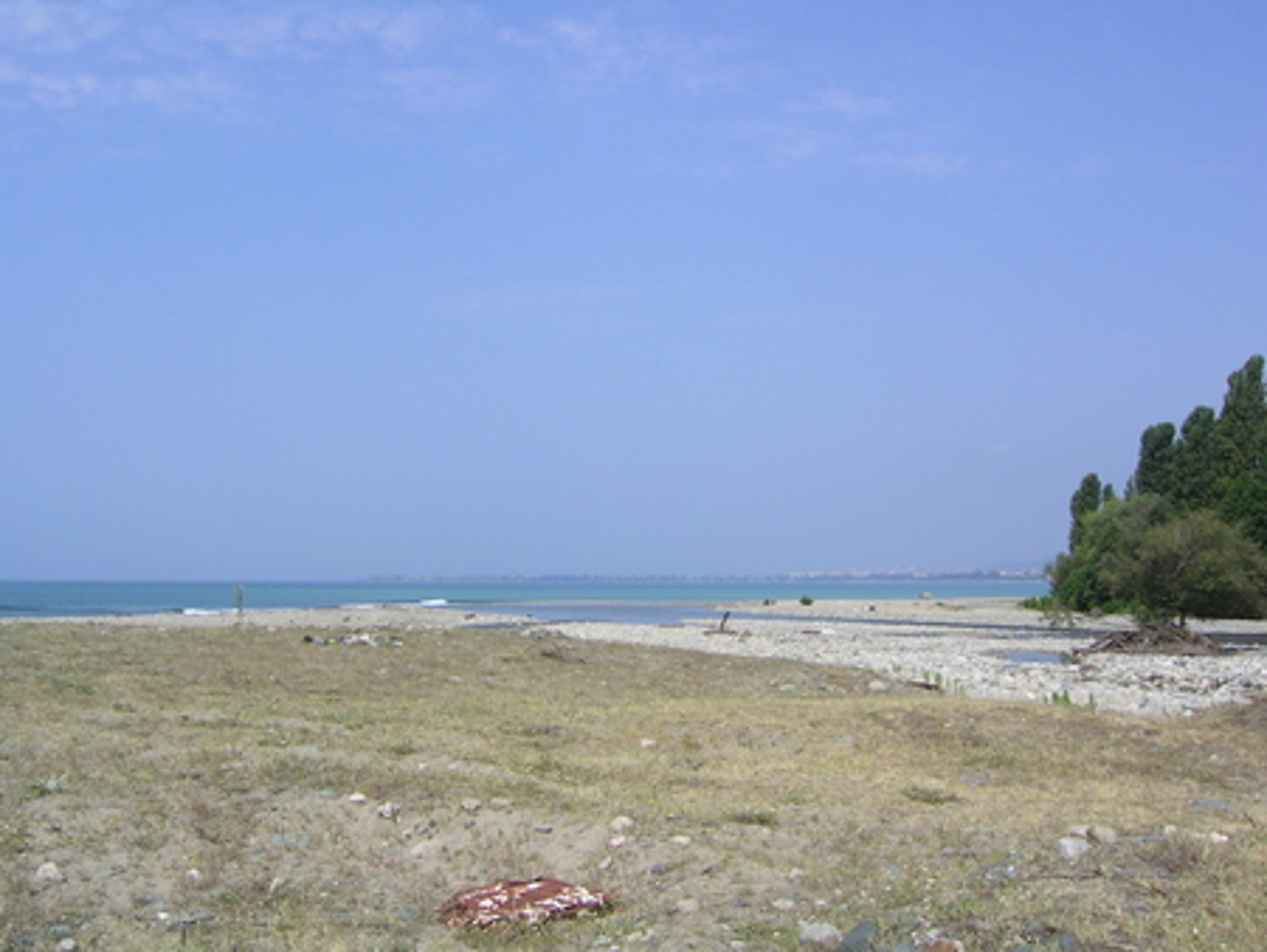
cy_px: 476
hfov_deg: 47.8
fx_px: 1428
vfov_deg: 36.9
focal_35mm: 39
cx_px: 634
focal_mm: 6.1
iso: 50
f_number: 5.3
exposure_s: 1/481
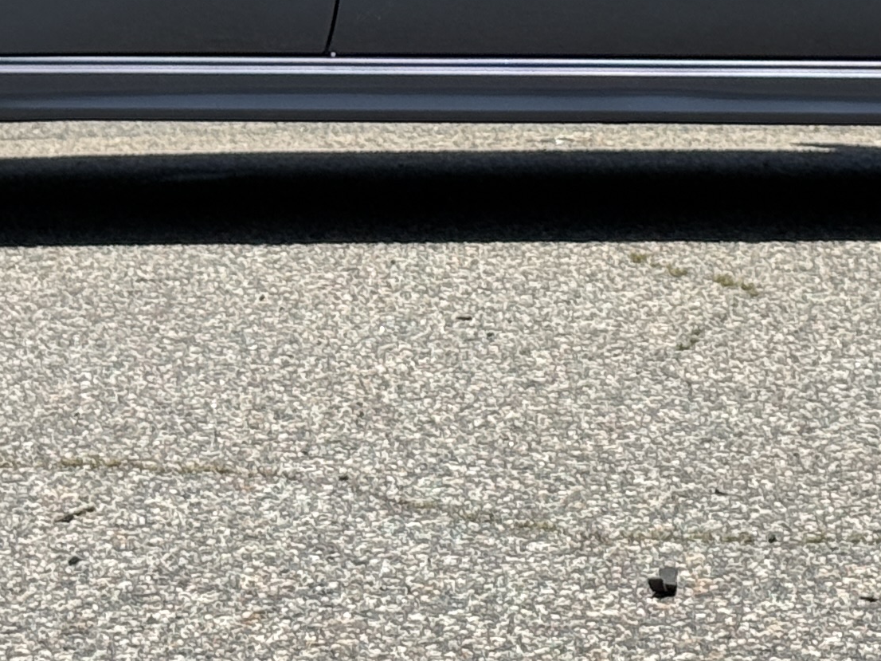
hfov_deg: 11.3
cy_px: -133
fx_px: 4453
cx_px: 534
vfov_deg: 8.4
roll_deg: +0.3
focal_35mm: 175
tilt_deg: -0.4
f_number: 1.78
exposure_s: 1/4878
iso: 80
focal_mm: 6.76
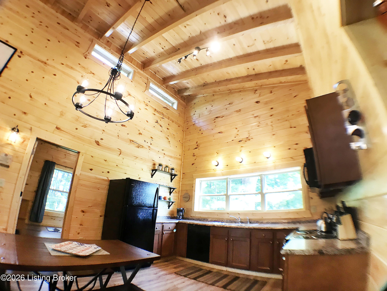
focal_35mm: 28
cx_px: 194
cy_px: 146
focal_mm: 3.99
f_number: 1.8
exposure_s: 1/30
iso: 40
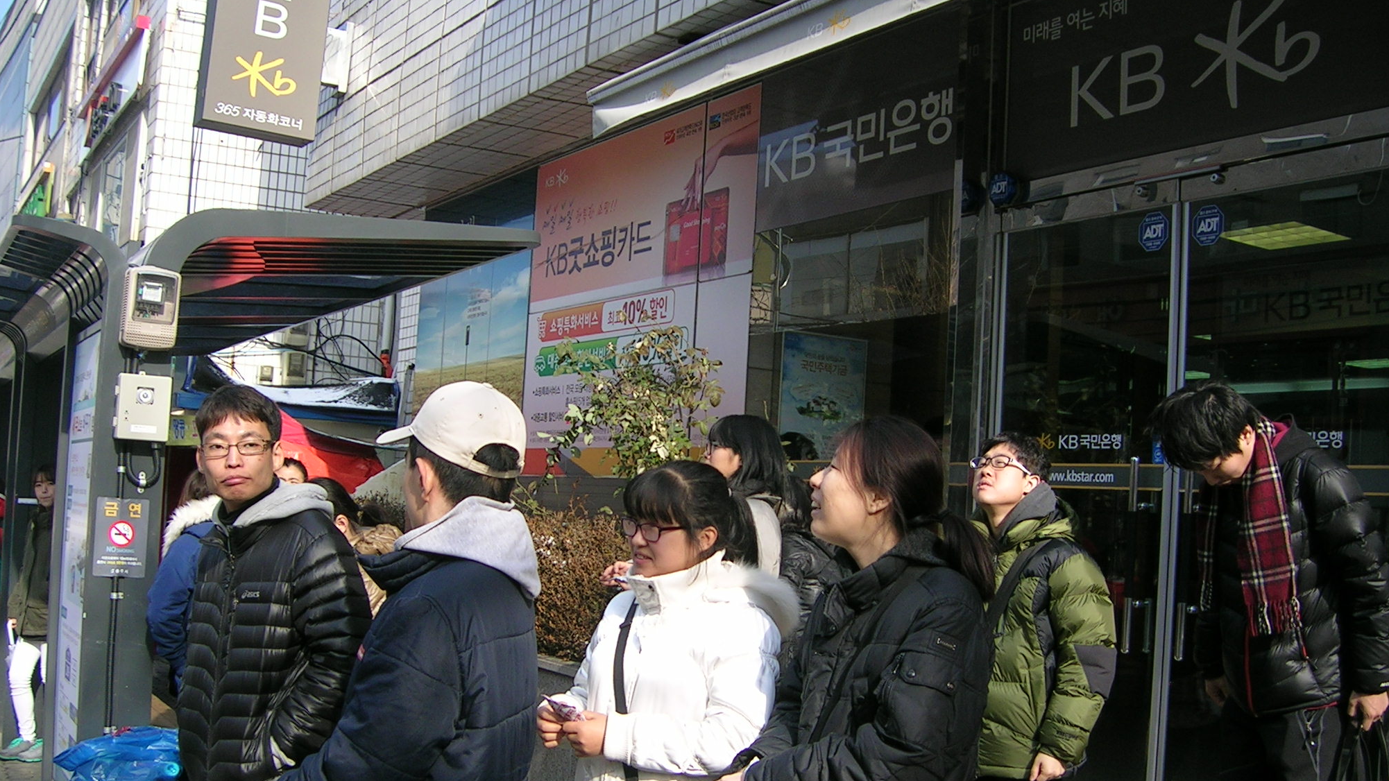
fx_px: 1436
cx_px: 686
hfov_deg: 51.6
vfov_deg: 30.3
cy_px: 467
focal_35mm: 39
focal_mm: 5.4
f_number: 2.8
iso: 50
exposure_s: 1/520
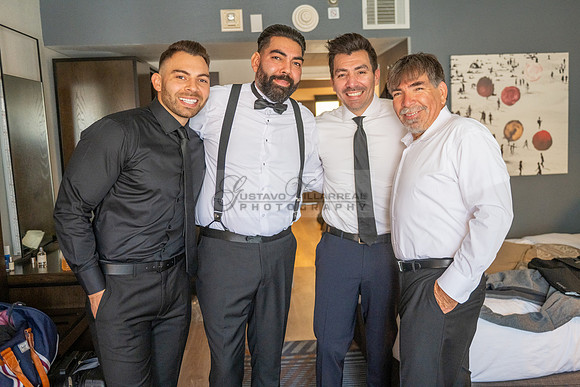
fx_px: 537
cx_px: 302
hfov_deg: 56.7
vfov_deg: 39.6
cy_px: 185
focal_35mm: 33
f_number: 3.2
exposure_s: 1/160
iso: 1250
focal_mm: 32
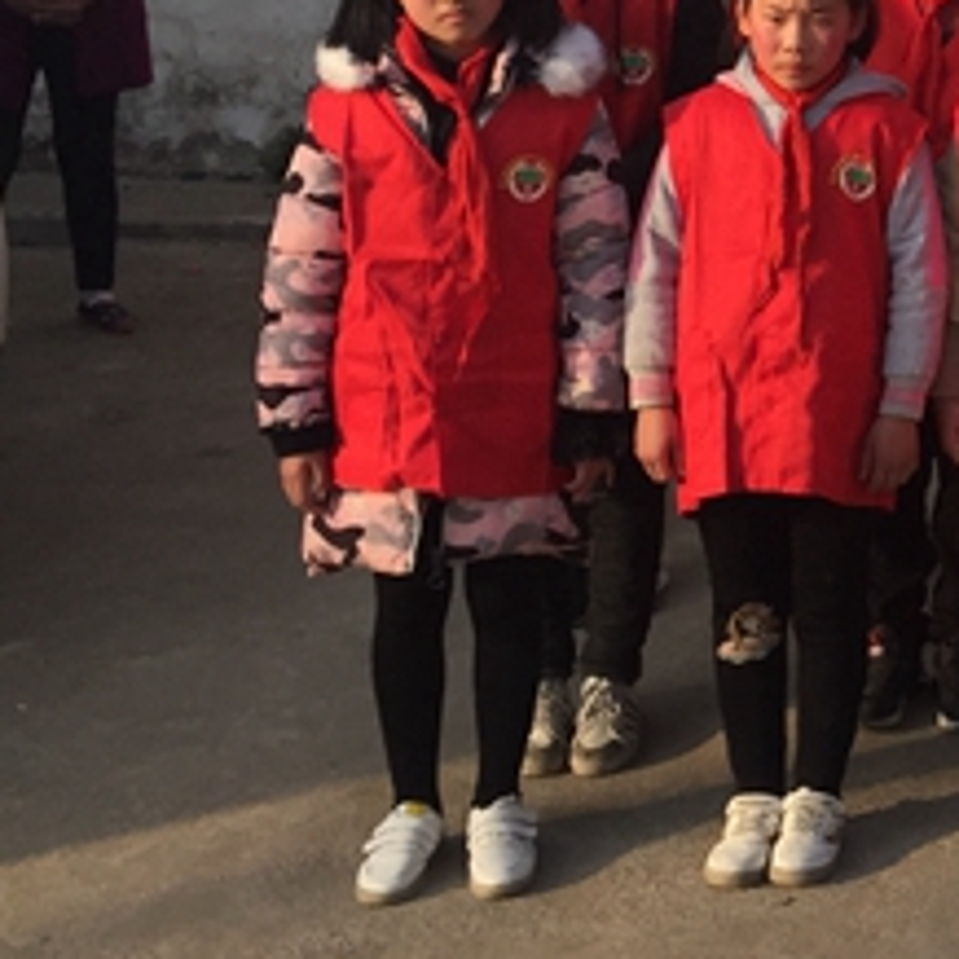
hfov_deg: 16.6
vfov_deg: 17.8
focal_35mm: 94
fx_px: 2946
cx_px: 1478
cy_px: -128
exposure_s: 1/842
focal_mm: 4.15
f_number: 2.2
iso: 32
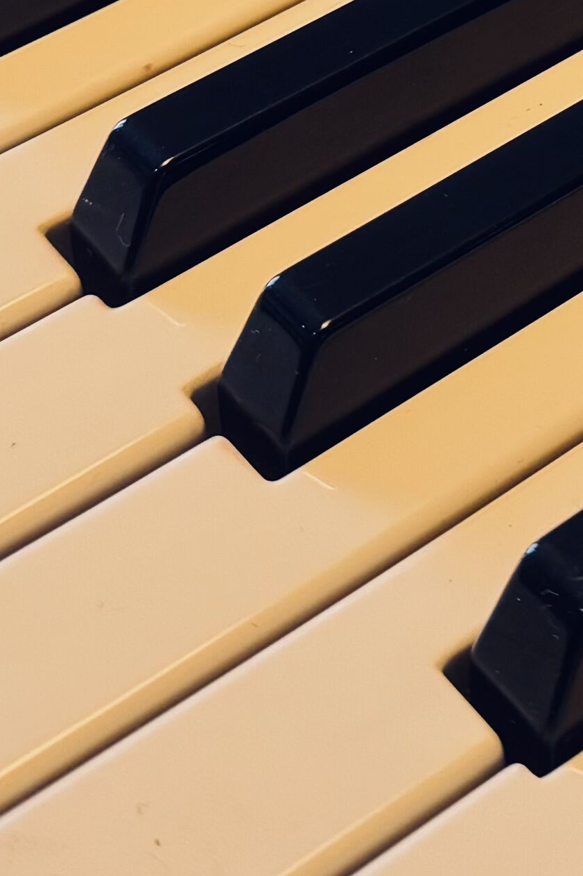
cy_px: -426
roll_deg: -2.0
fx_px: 2745
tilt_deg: -32.3
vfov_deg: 16.5
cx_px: 899
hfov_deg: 11.6
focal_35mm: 113
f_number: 1.78
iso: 125
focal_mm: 6.76
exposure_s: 1/50
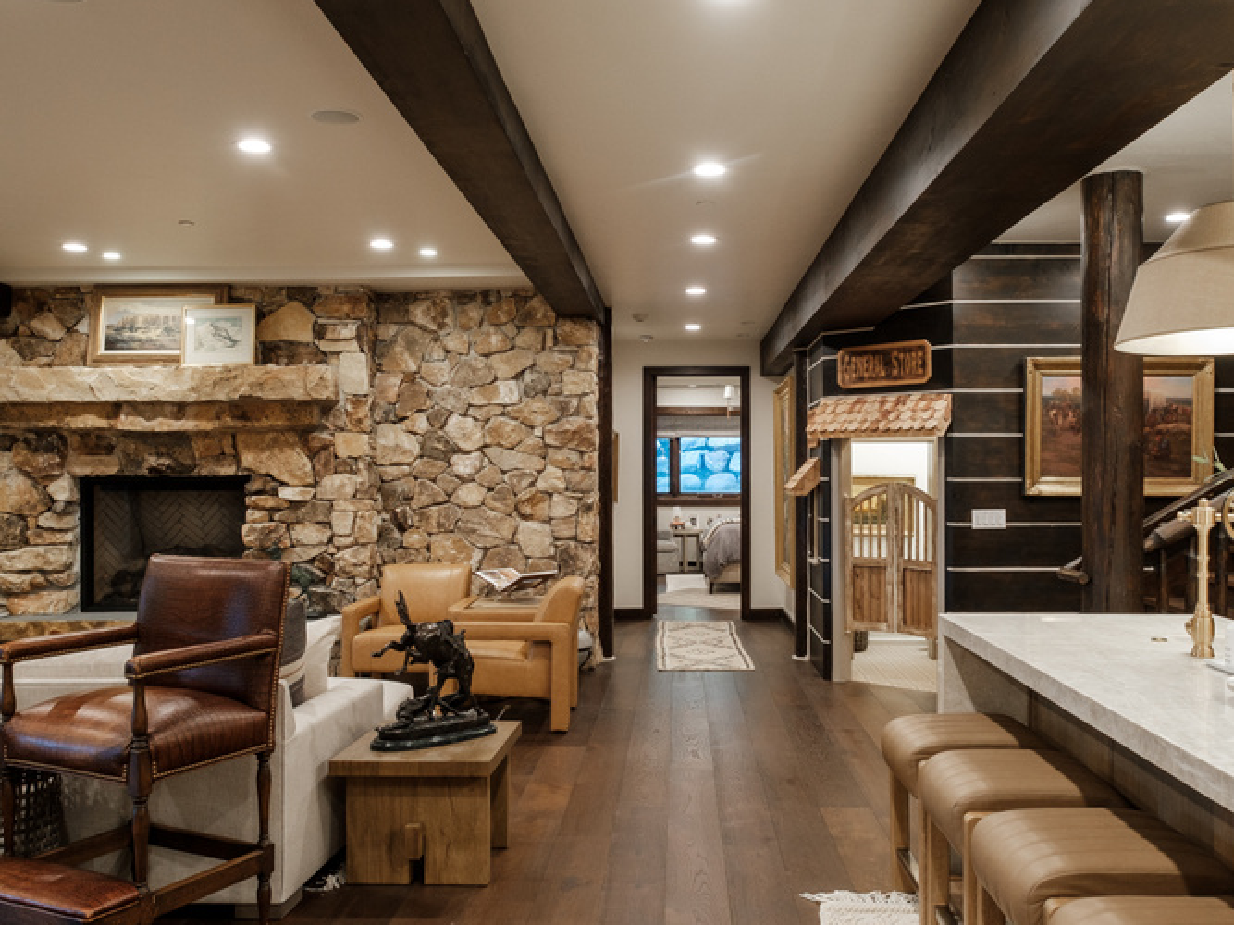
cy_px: 480
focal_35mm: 31
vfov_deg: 45.4
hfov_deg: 57.8
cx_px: 755
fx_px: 1105
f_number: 5.6
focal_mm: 13.8
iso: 400
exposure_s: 1/10
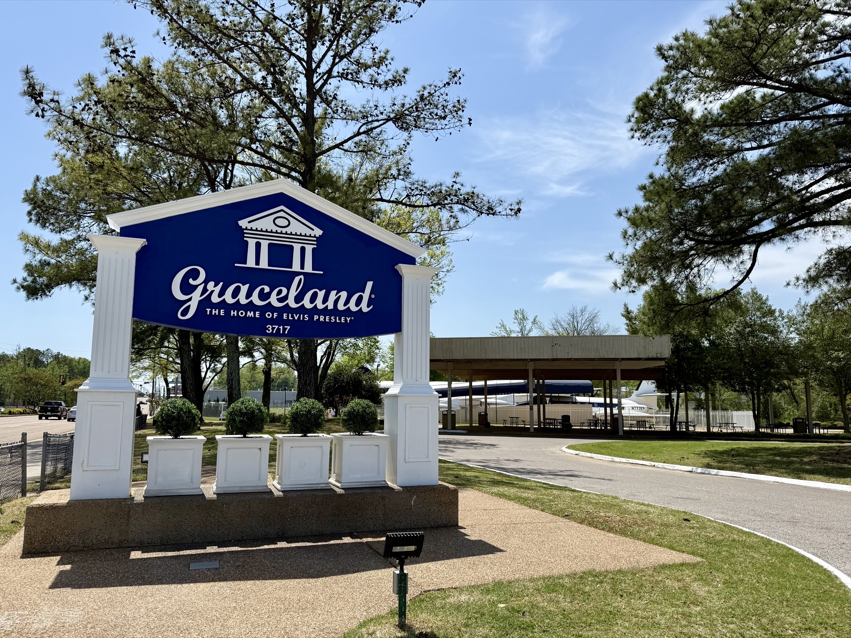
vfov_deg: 56.8
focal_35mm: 24
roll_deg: +3.1
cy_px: 319
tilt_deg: +7.1
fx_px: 590
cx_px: 426
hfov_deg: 71.6
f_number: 1.78
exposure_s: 1/6173
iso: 80
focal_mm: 6.76
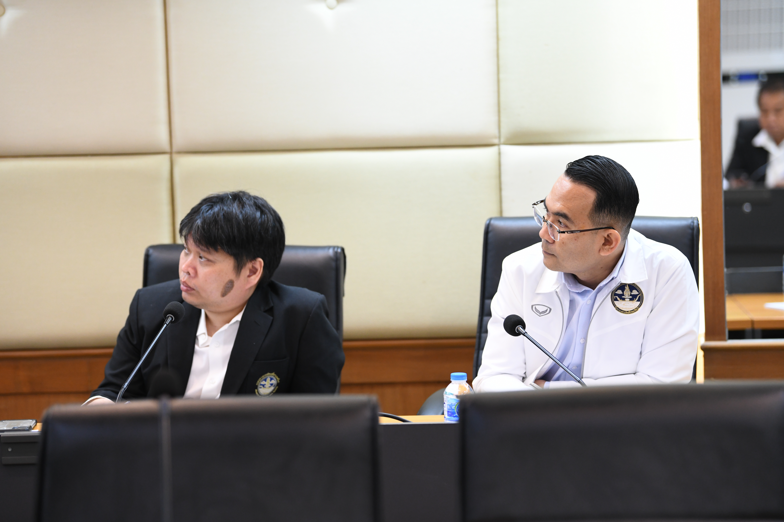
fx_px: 2635
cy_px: 260
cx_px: 391
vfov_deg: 11.3
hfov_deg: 16.9
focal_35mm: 121
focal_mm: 120
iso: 1600
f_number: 2.8
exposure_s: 1/125
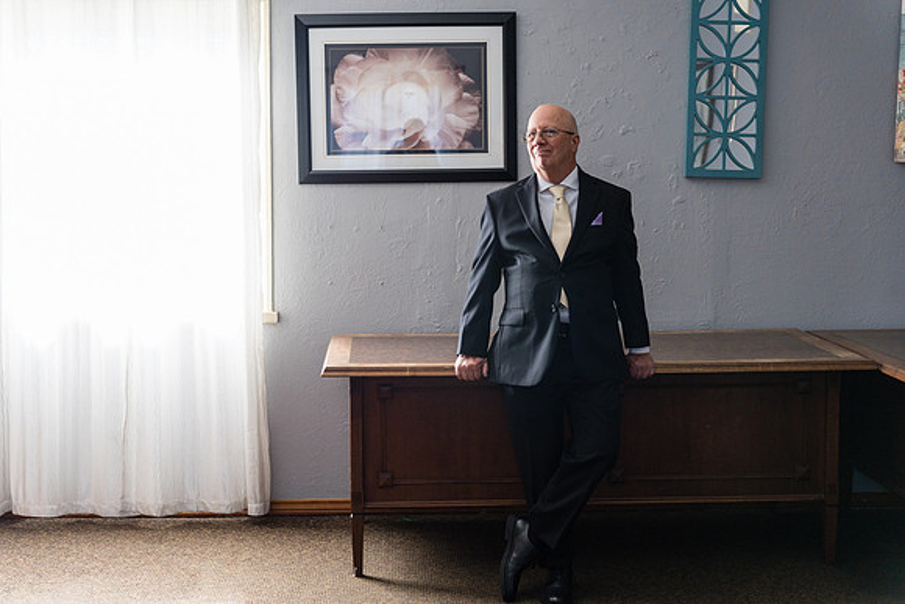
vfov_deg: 22.6
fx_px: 1509
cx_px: 452
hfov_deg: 33.4
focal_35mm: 60
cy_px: 302
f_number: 2.8
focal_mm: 60
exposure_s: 1/250
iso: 400
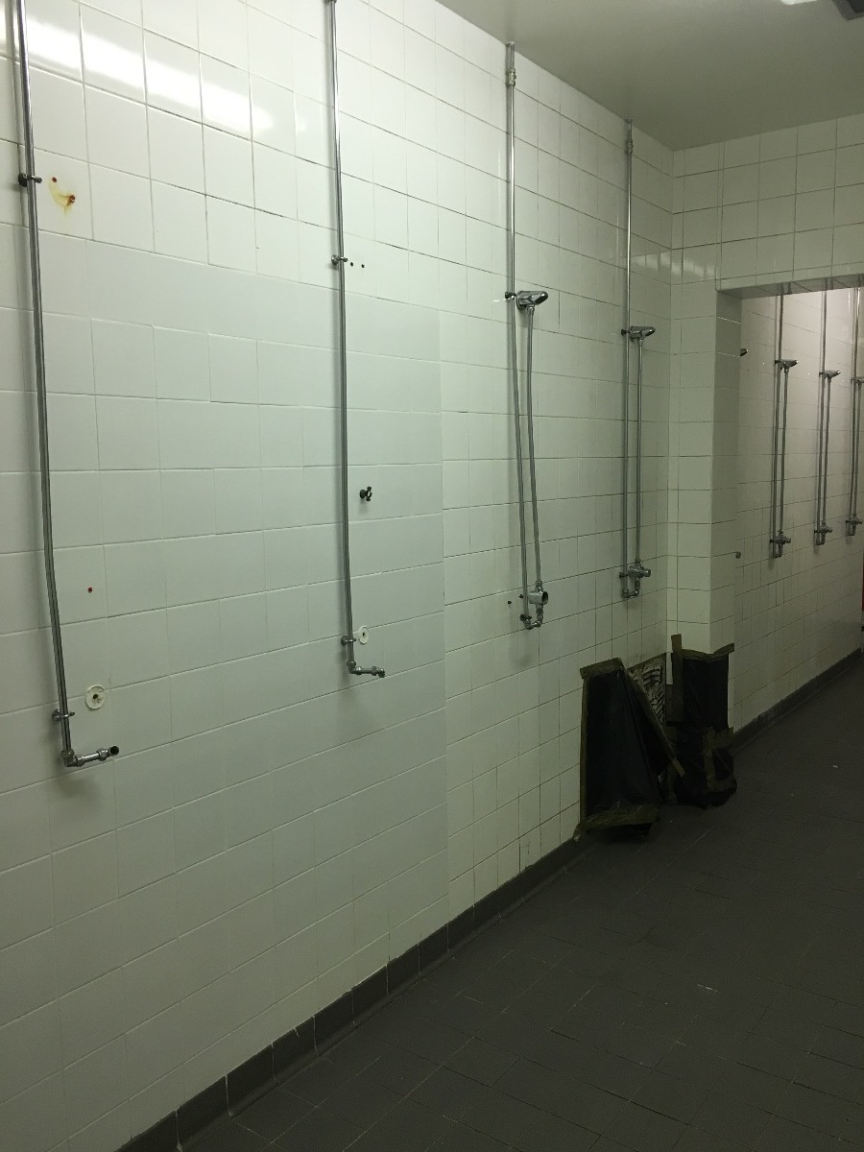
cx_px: 432
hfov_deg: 48.2
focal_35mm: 29
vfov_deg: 61.7
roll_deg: +0.2
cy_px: 576
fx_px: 965
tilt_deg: -6.5
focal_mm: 4.15
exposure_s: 1/33
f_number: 2.2
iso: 50
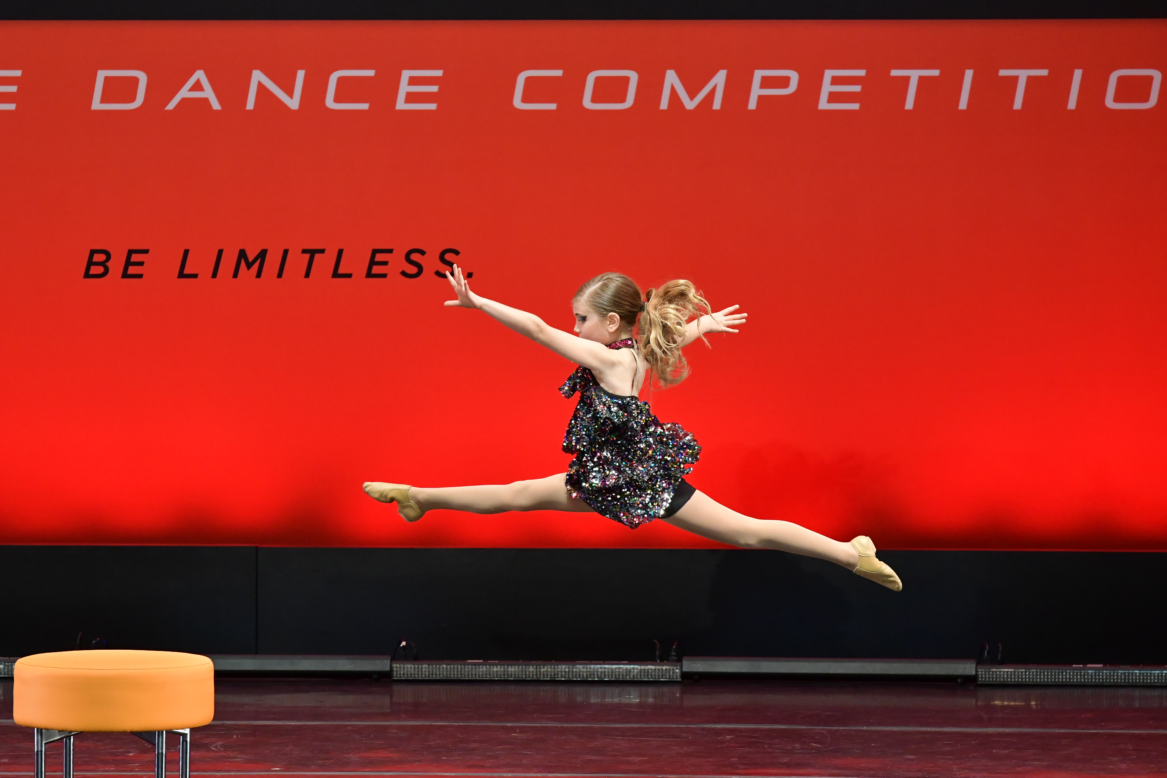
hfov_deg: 8.1
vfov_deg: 5.4
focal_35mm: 255
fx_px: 8266
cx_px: 584
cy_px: 389
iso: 3200
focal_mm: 170
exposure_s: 1/640
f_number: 5
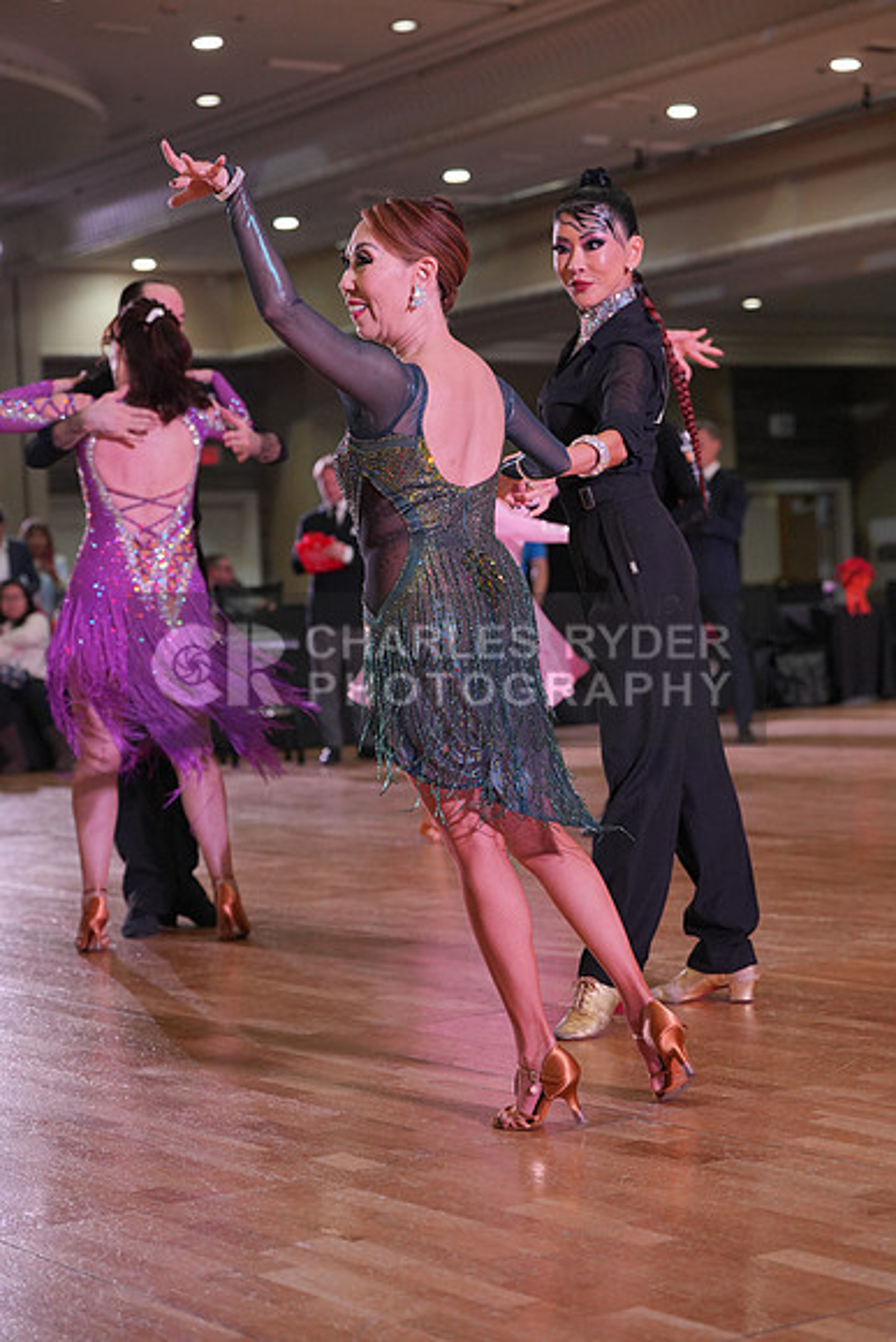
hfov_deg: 19.5
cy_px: 671
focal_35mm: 70
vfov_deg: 28.8
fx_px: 2612
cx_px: 448
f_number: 4
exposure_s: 1/500
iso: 1600
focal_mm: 70
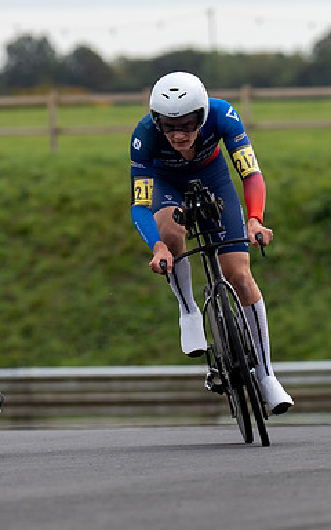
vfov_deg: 3.9
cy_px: 344
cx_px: 90
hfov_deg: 2.4
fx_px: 7852
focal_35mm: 543
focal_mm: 178
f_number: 3.5
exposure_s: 1/1000
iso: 125
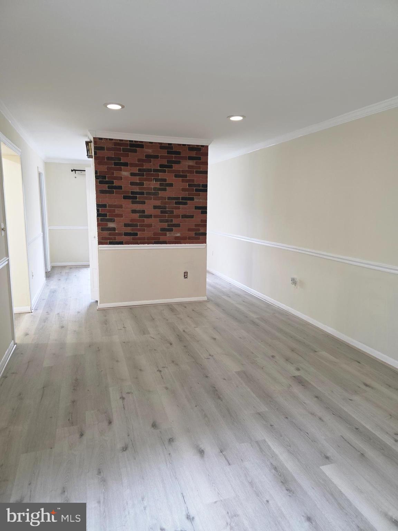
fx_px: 353
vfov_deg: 73.9
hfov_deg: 58.9
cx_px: 199
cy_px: 266
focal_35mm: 23
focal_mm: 6.3
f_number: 1.7
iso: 250
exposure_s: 1/120
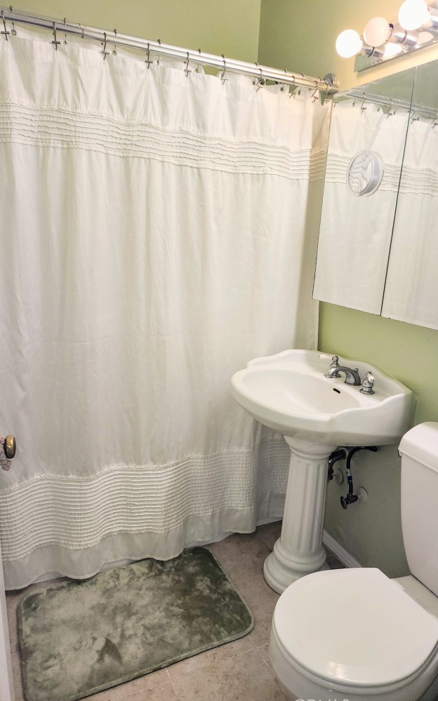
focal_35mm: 25
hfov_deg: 49.2
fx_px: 478
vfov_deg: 72.6
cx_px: 244
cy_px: 356
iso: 64
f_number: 1.8
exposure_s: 1/60
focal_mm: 6.4
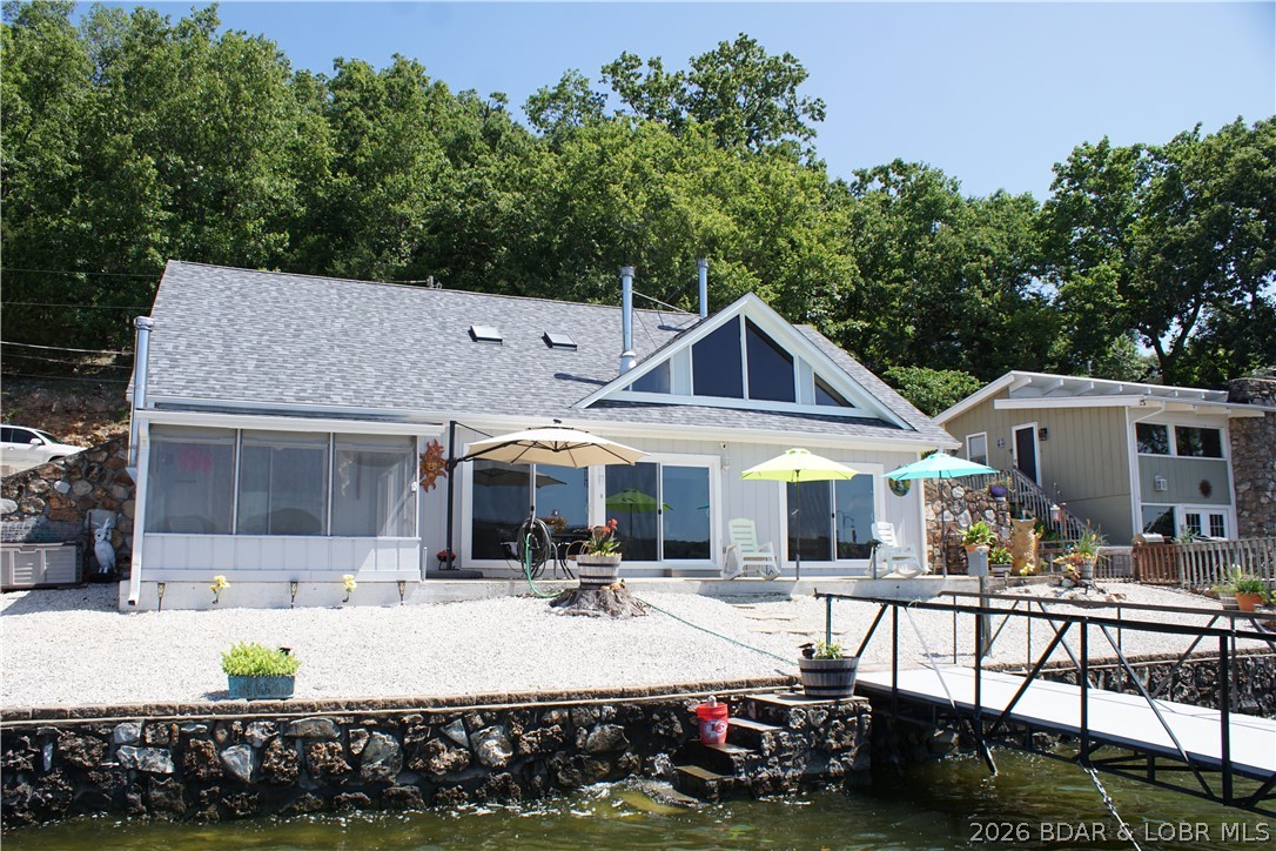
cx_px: 638
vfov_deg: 47.9
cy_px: 426
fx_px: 957
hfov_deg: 67.4
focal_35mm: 27
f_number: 6.3
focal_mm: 18
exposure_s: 1/160
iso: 100
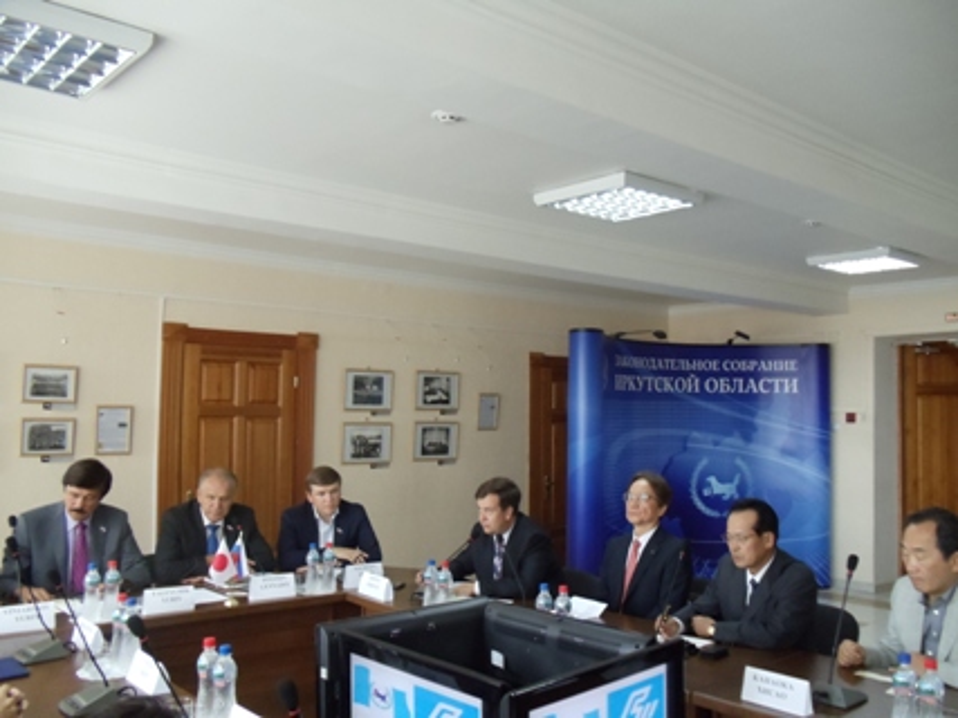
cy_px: 359
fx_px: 1217
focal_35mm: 44
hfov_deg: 43.0
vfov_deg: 32.9
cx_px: 479
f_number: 3.5
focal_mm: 6
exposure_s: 1/30
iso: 400
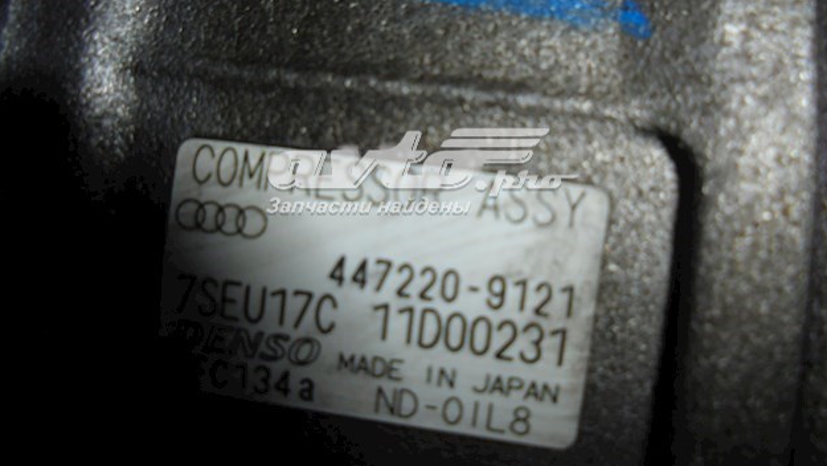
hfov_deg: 66.0
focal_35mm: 29
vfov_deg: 39.9
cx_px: 418
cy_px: 168
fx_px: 636
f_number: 11.5
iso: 160
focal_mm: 4.6
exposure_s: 1/30
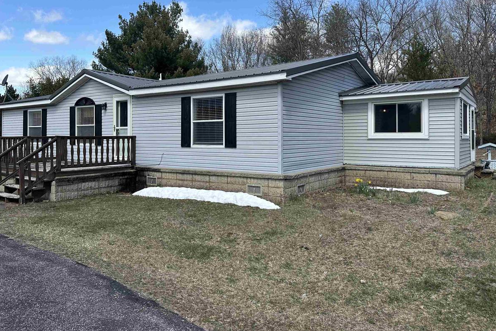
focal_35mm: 27
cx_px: 244
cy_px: 133
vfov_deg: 47.7
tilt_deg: +1.2
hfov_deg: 67.4
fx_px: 372
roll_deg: -1.5
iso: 80
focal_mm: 6.86
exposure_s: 1/3861
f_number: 1.78
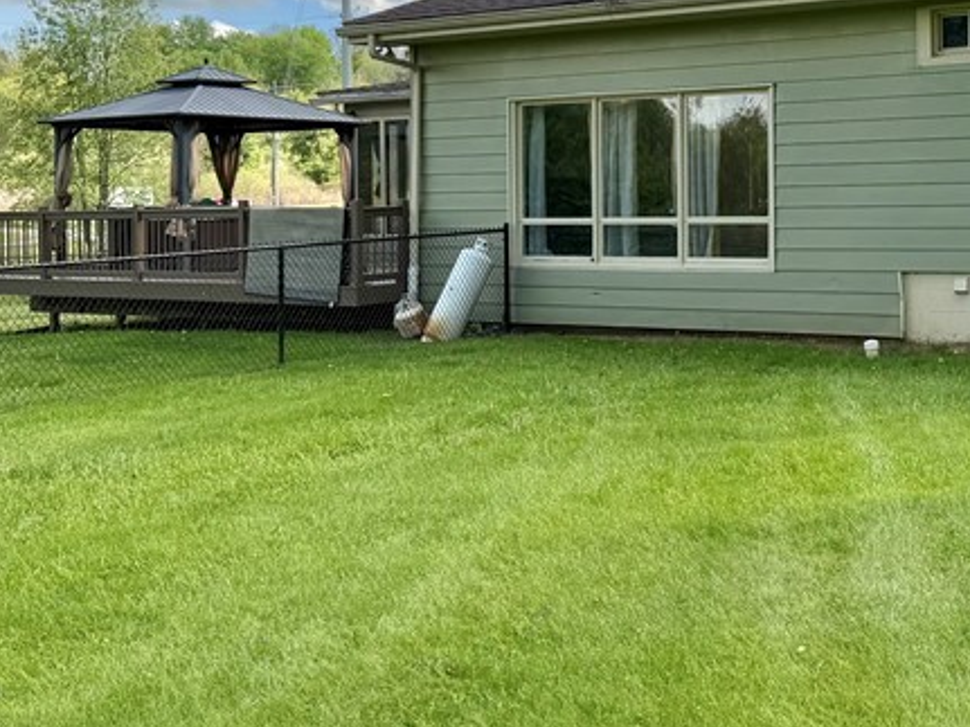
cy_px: 169
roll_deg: +1.4
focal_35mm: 57
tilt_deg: +1.2
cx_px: 810
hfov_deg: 32.6
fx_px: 1597
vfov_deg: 25.3
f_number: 1.78
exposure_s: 1/3279
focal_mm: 6.76
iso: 80
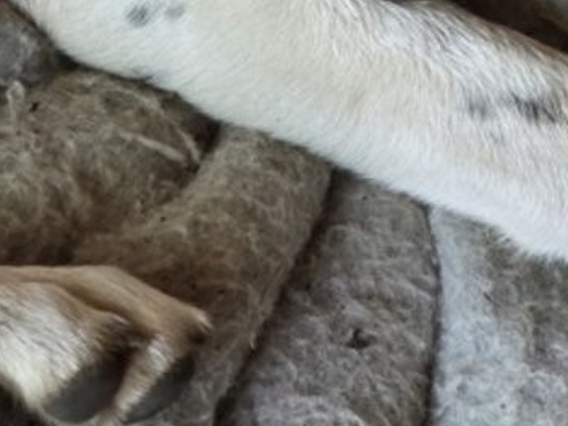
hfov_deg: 8.4
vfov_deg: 6.2
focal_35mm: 236
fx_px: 3871
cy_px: -259
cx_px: 159
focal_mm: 7.9
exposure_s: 1/100
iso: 320
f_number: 2.4
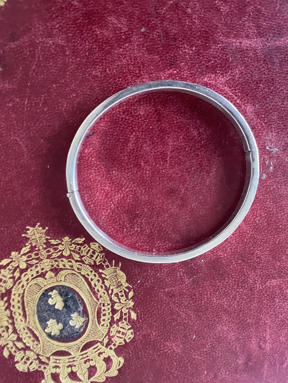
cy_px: 192
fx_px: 288
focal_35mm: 26
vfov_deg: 67.3
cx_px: 144
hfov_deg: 53.1
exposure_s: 1/41
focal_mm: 4.2
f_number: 1.6
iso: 500
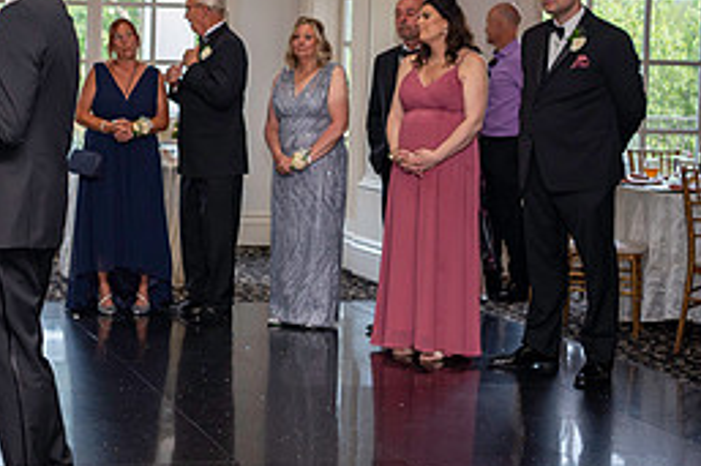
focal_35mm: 79
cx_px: -5
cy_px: 155
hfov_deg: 24.5
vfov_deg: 17.2
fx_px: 1537
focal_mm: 35
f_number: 3.5
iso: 800
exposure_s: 1/125
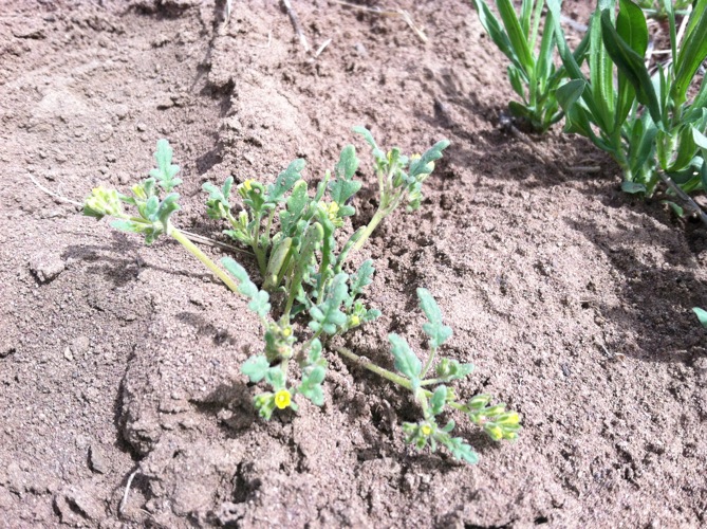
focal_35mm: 35
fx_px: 714
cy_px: 264
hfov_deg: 52.7
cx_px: 354
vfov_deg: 40.6
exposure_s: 1/793
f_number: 2.8
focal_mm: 3.85
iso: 80
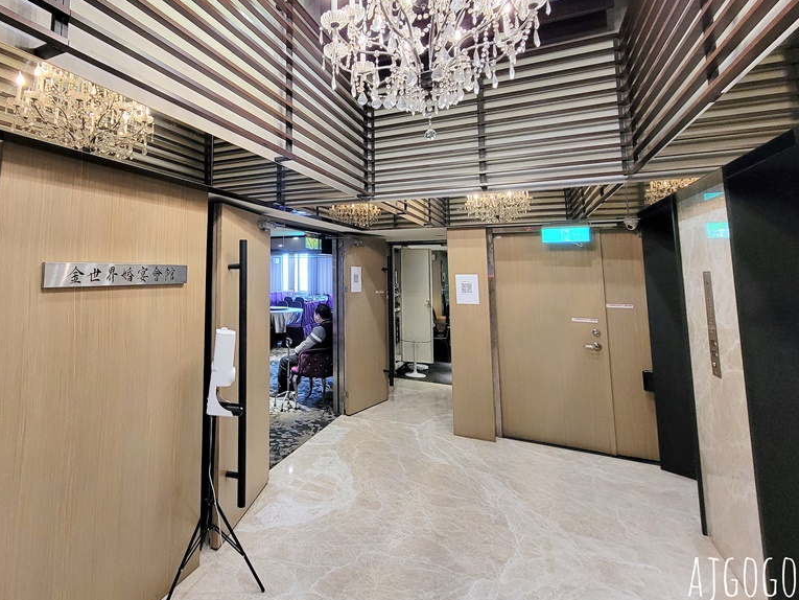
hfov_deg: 88.6
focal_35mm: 17
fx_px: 392
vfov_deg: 73.4
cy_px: 222
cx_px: 285
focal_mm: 2.2
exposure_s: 1/60
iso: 400
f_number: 2.2
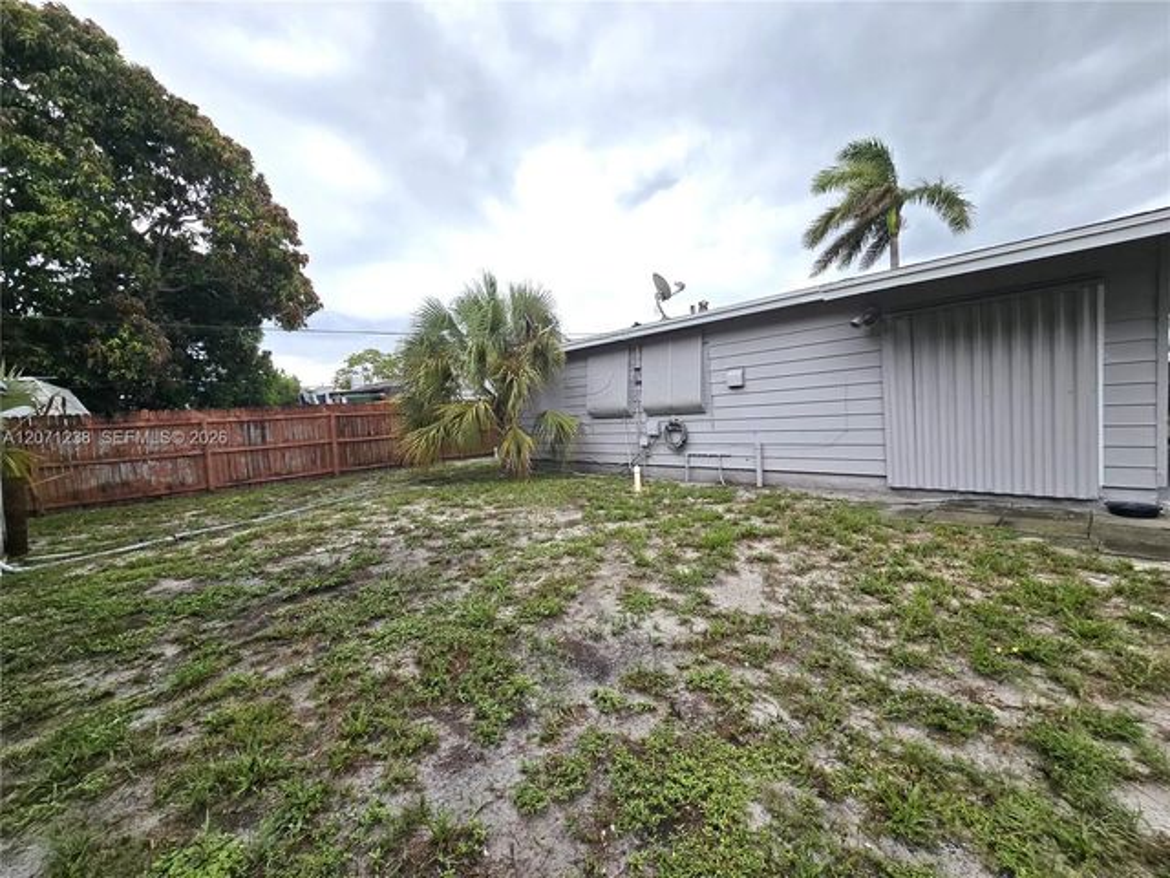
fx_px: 439
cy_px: 439
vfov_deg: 89.9
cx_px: 585
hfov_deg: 106.2
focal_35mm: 13
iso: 50
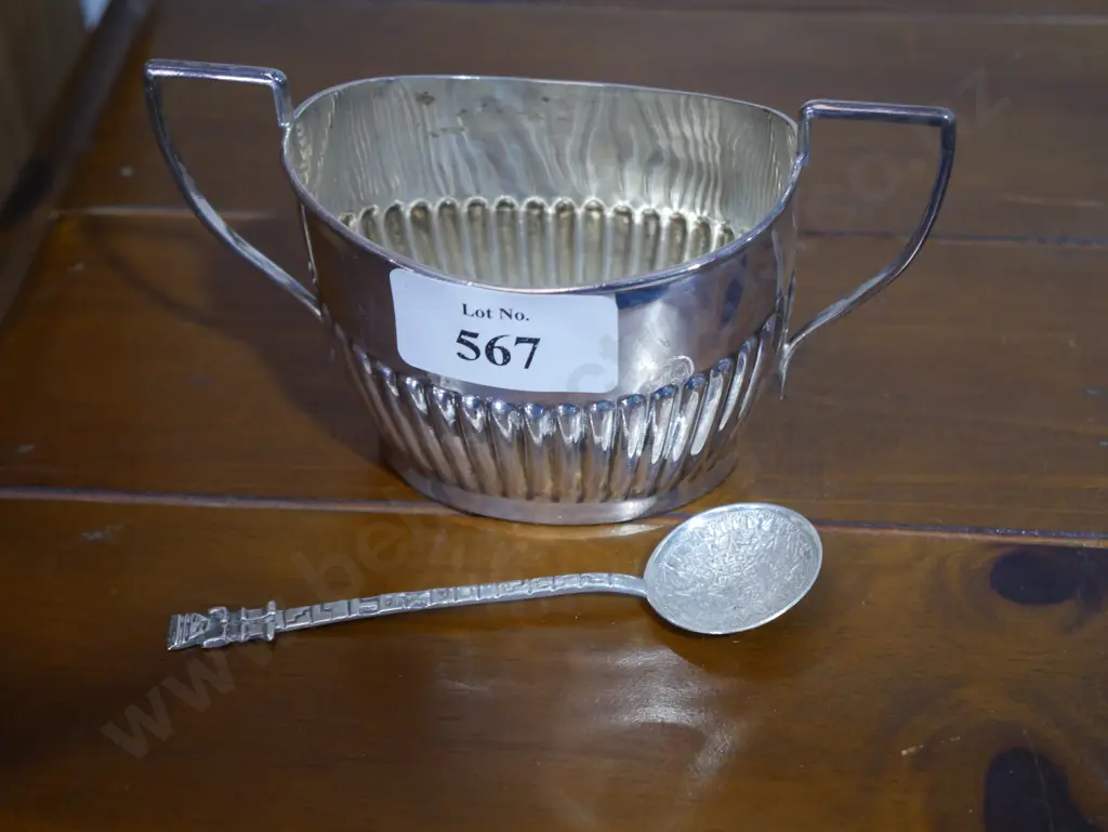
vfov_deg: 22.3
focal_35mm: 66
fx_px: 2114
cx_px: 554
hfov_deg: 29.4
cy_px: 416
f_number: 5.4
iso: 1250
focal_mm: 33
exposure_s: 1/80
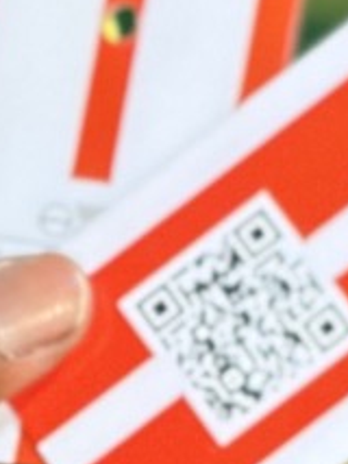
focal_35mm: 391
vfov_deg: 5.0
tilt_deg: -42.4
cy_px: 584
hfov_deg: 3.8
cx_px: 74
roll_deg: +2.2
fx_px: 5236
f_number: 1.6
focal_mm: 5.96
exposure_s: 1/40
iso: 160
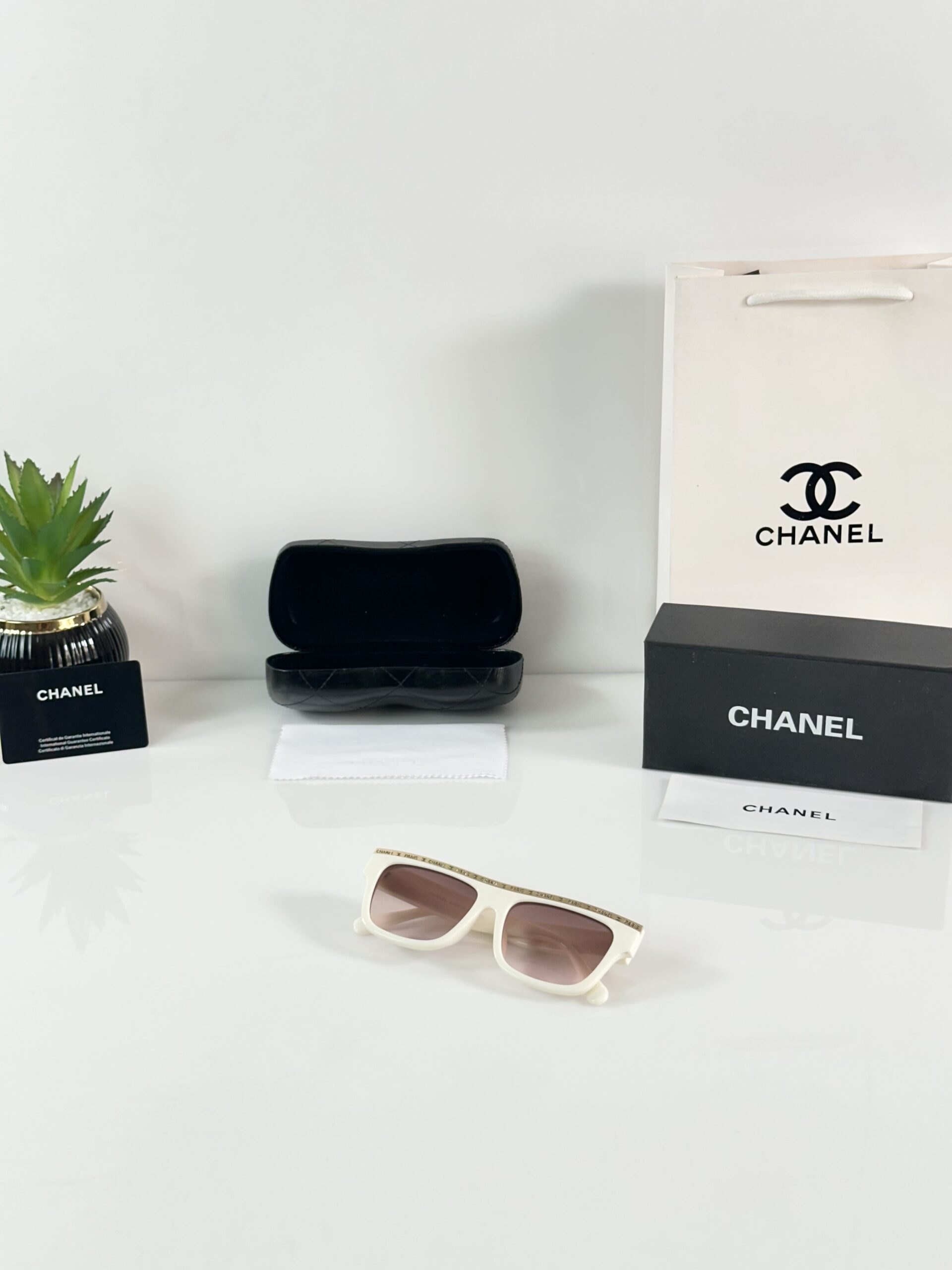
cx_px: 476
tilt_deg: -22.6
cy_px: 635
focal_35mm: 48
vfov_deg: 39.7
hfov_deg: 30.3
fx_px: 1760
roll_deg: +0.7
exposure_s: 1/100
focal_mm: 6.86
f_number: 1.78
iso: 50
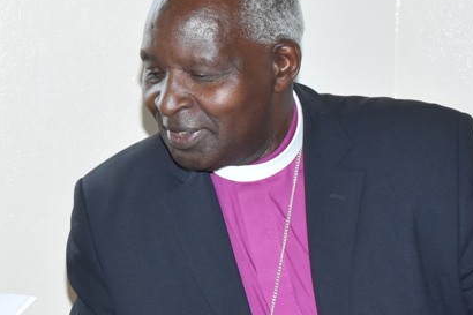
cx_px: -2
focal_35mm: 131
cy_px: 192
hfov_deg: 15.3
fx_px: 1724
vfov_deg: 10.4
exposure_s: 1/125
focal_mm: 35
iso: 1600
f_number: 10
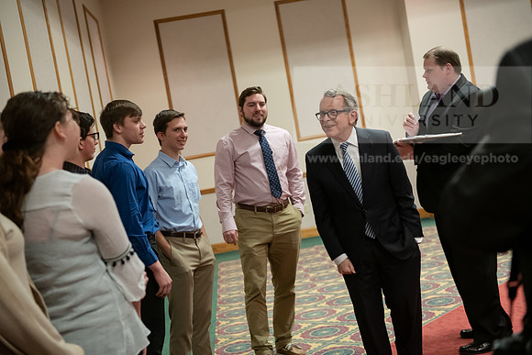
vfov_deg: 26.0
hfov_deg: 38.2
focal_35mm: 52
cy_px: 178
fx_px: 769
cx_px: 266
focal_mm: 52
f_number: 3.2
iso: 2500
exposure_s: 1/200
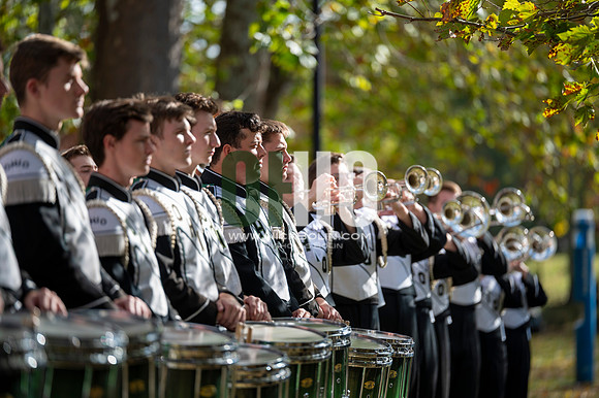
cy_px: 199
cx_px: 300
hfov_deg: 10.3
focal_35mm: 200
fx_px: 3326
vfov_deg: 6.9
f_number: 2.8
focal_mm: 200
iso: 64
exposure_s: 1/500
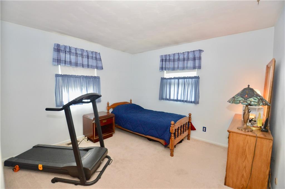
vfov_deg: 77.2
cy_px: 94
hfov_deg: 100.5
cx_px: 142
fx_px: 119
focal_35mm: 15
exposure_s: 1/60
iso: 1250
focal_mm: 10
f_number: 3.5
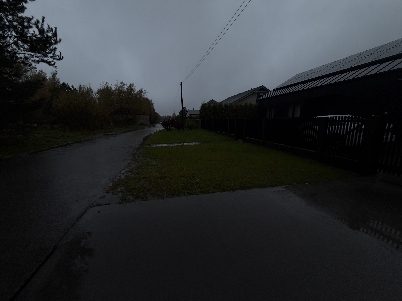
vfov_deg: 85.7
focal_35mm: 14
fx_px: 163
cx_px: 201
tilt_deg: -15.5
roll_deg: -1.1
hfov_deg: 102.1
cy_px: 150
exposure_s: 1/121
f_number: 2.2
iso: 100
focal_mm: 2.22
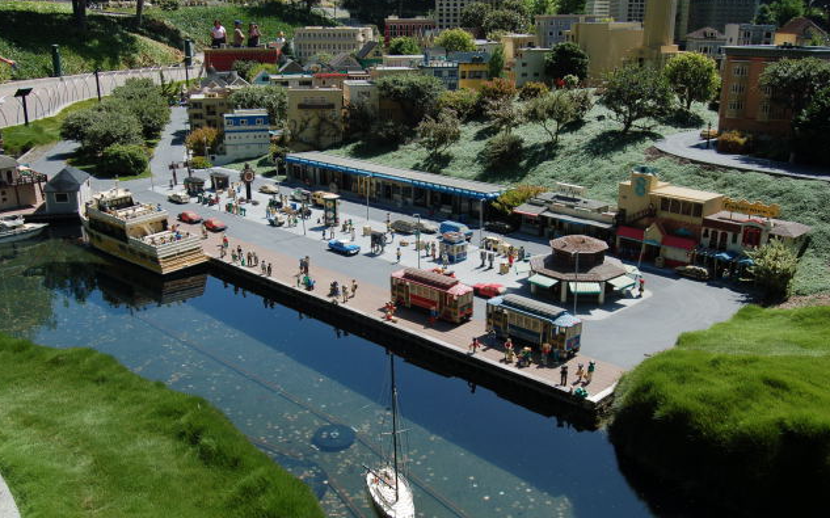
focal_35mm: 34
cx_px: 413
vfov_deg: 37.2
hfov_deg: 56.7
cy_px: 273
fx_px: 769
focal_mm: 22
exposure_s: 1/200
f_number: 7.1
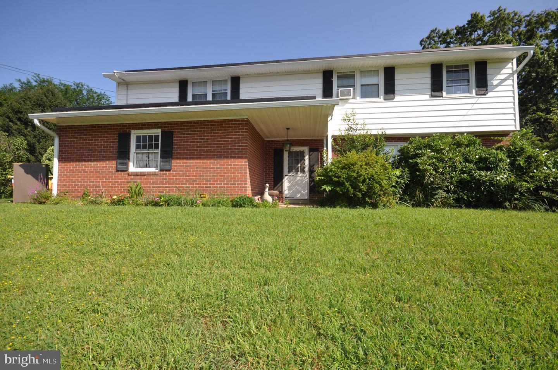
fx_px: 232
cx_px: 279
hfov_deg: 100.5
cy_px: 185
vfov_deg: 77.2
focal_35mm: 15
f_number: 8
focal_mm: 10
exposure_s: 1/200
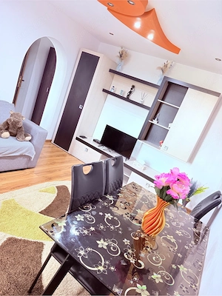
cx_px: 111
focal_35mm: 24
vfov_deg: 71.6
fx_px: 205
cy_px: 148
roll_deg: -21.6
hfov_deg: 56.8
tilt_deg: -14.1
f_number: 1.78
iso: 320
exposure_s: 1/50
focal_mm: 6.76
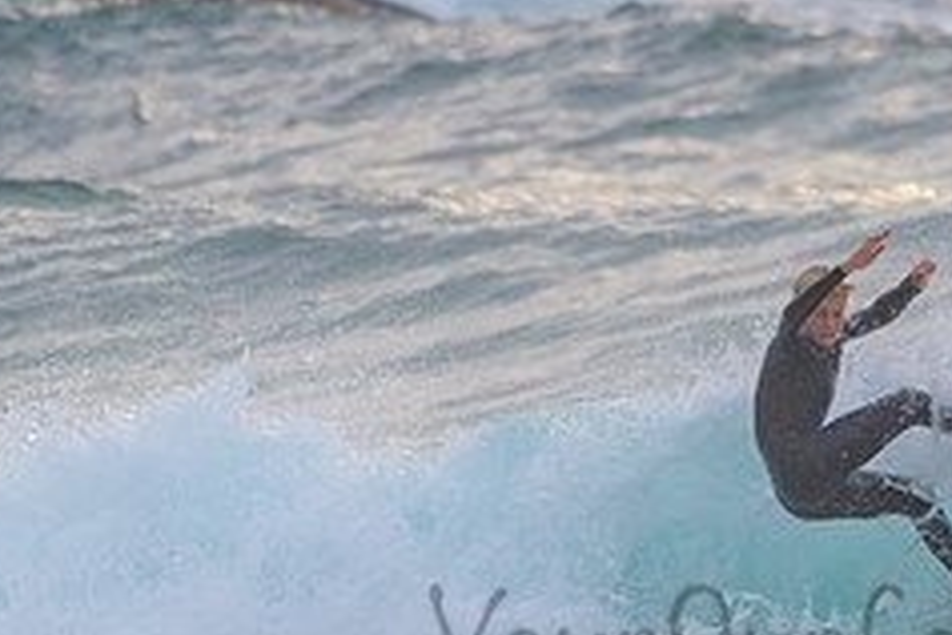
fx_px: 39637
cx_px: 808
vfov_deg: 0.9
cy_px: 598
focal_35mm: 1499
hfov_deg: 1.4
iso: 400
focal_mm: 500
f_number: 5.6
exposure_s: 1/1250
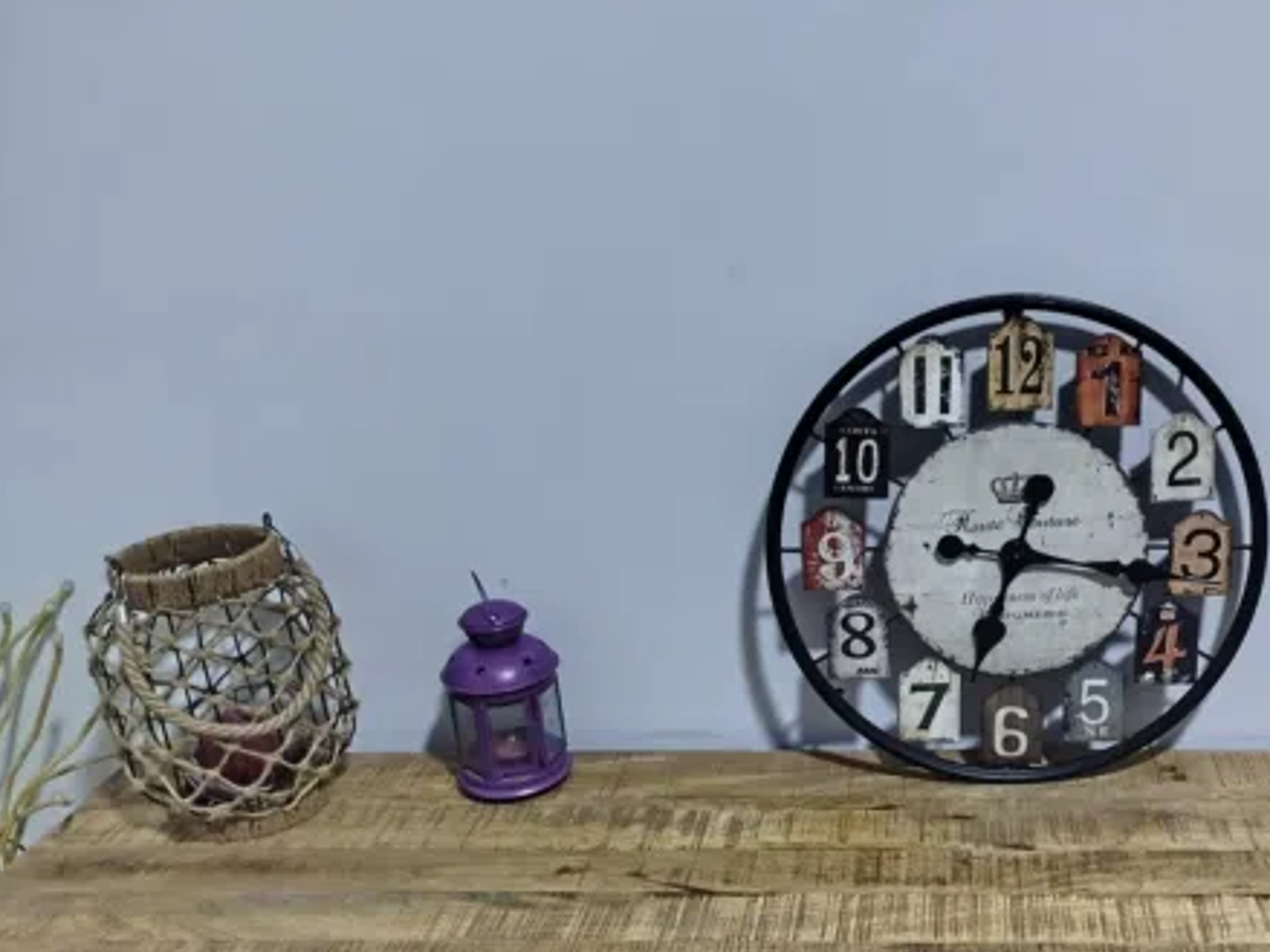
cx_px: 908
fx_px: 1284
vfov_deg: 40.5
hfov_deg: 51.0
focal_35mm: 35
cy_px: 567
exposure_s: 1/33
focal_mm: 5.31
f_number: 1.7
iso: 640
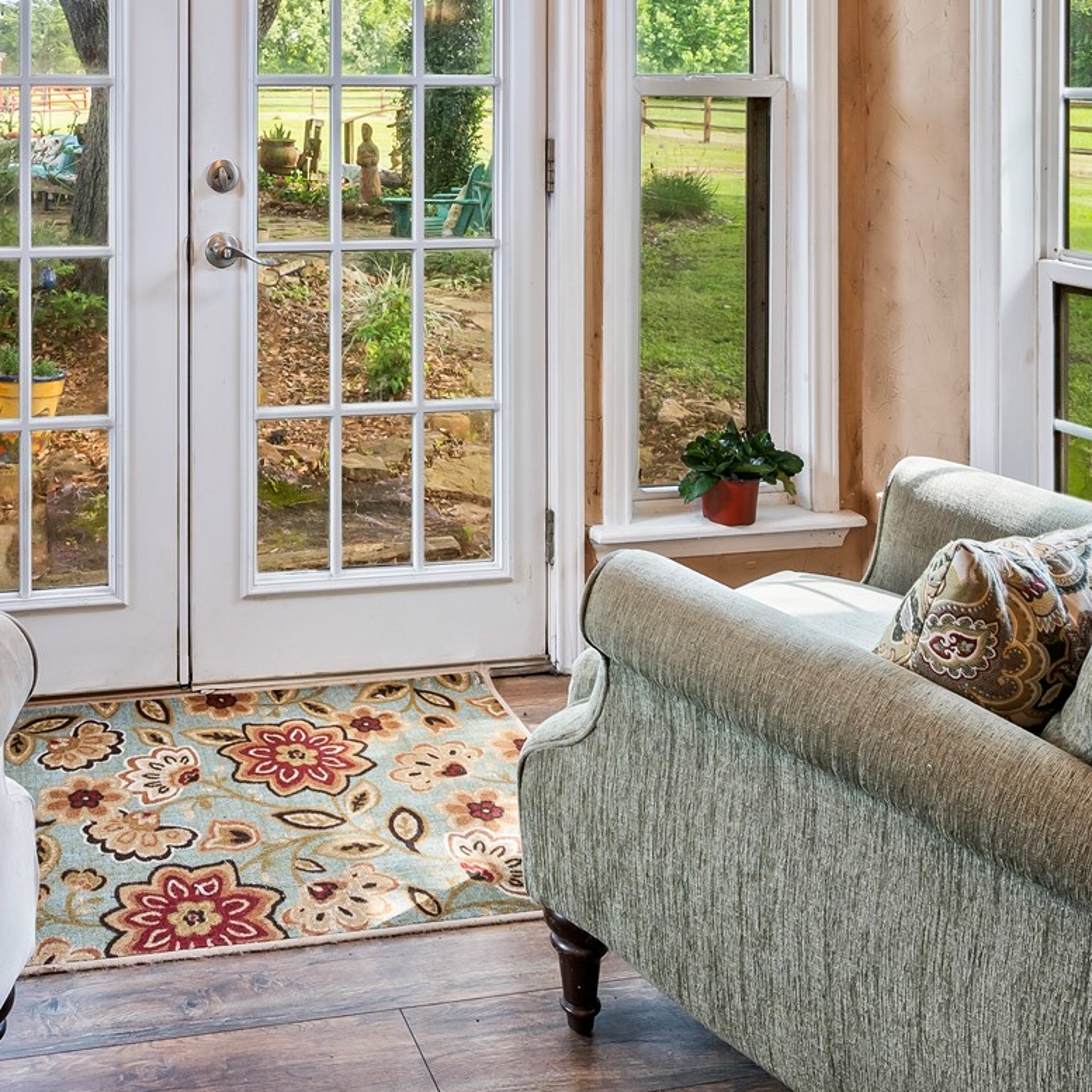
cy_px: 98
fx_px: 1356
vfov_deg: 40.4
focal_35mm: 38
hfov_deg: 41.8
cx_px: 204
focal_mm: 16
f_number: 6.3
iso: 125
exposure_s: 1/3
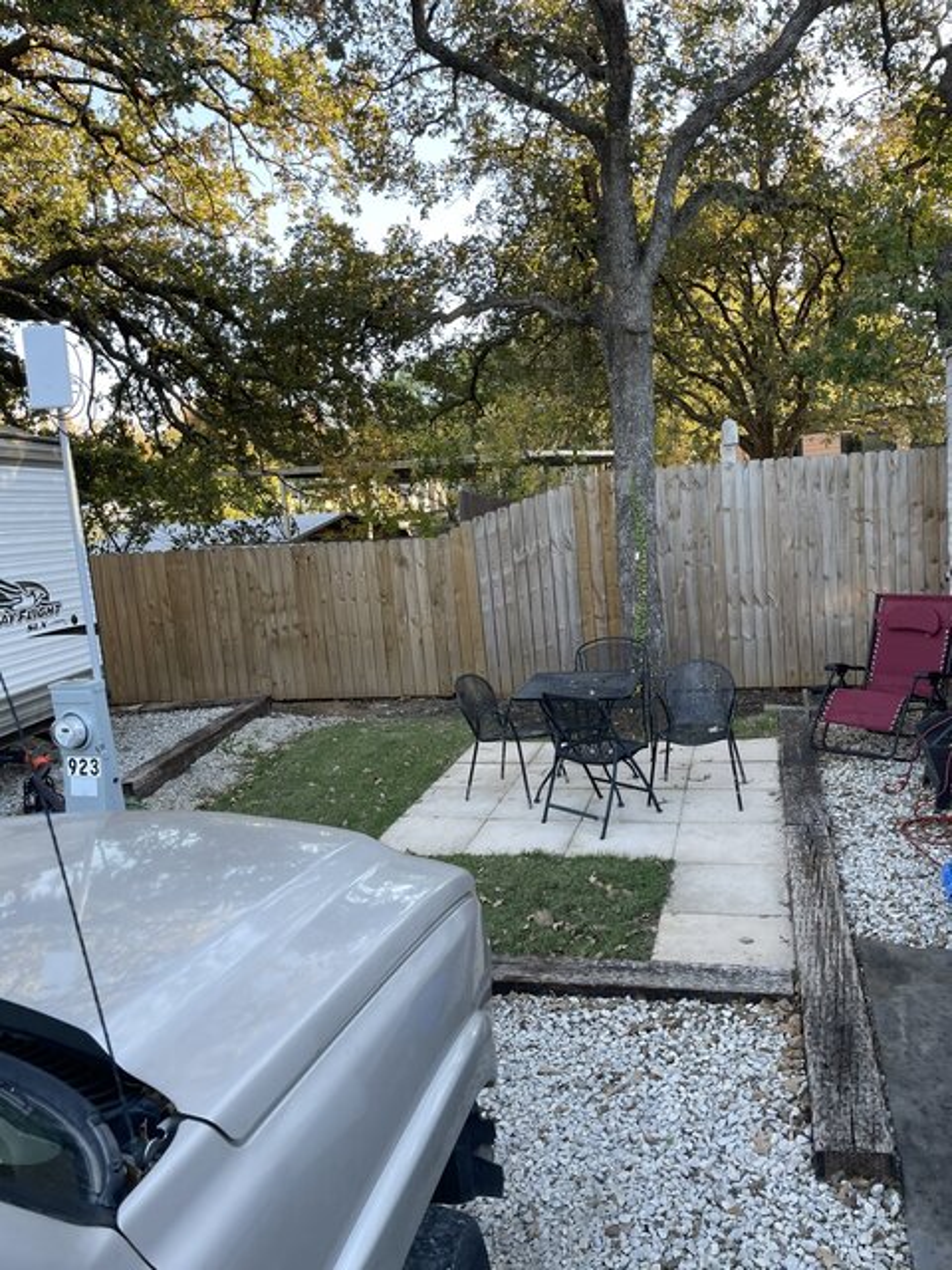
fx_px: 953
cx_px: 476
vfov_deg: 67.3
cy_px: 635
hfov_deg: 53.1
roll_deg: +9.2
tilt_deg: -9.8
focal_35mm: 26
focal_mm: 4.2
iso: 32
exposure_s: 1/121
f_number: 1.6
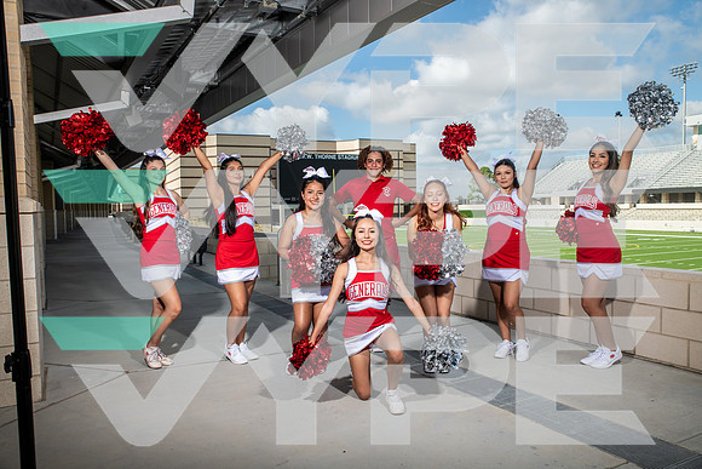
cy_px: 234
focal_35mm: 30
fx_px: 585
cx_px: 351
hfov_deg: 61.9
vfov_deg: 43.6
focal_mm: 30
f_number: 7.1
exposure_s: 1/320
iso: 100
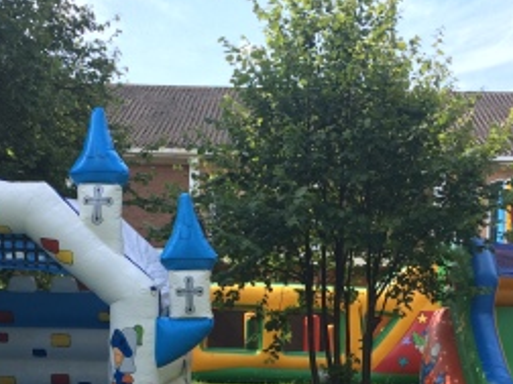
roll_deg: -0.7
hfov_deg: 32.6
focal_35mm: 59
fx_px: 874
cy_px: 360
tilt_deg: -0.3
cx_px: 299
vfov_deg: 24.0
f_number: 2.2
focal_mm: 4.15
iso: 32
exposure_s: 1/519
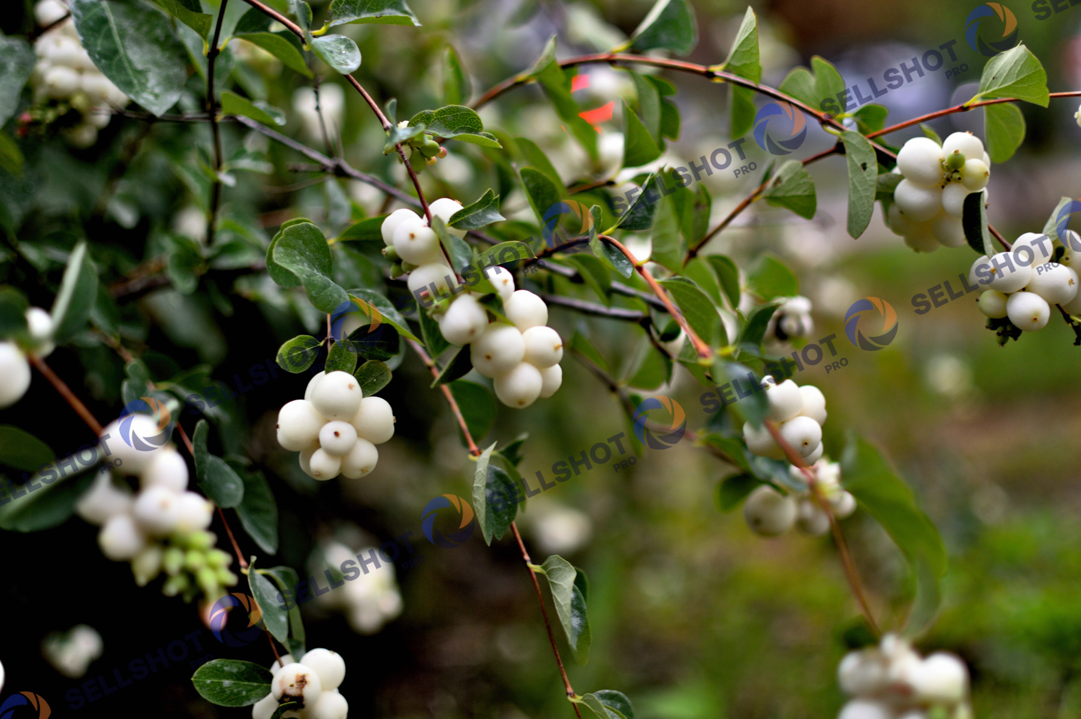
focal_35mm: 52
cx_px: 540
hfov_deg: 37.9
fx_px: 1575
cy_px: 360
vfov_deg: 25.7
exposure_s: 1/40
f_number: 2
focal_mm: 35
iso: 100
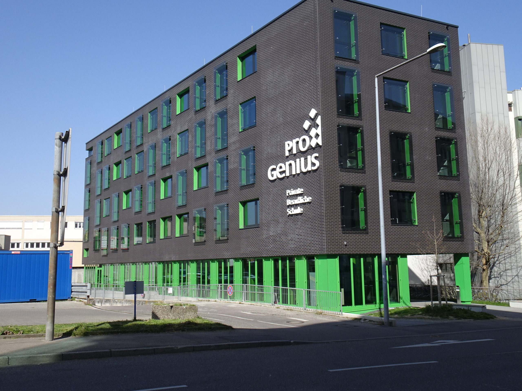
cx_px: 261
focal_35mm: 32
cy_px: 196
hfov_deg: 56.8
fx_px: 483
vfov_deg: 44.2
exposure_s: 1/500
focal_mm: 5.43
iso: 80
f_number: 4
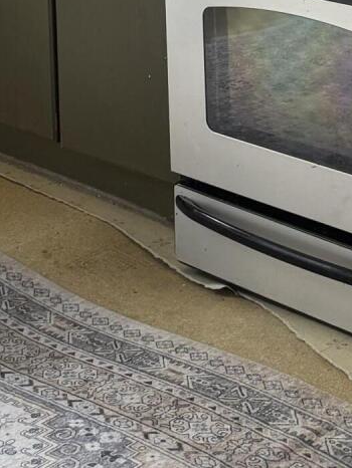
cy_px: -245
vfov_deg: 17.1
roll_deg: +1.3
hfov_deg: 14.2
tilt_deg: -5.5
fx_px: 1395
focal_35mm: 103
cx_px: 29
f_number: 1.78
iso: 200
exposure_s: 1/121
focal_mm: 6.76
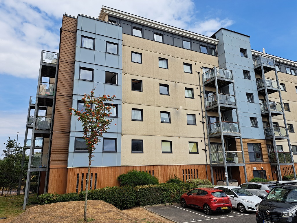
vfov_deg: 56.8
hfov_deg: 71.6
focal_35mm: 24
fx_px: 206
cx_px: 148
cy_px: 112
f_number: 1.8
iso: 50
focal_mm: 5.23
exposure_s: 1/1120
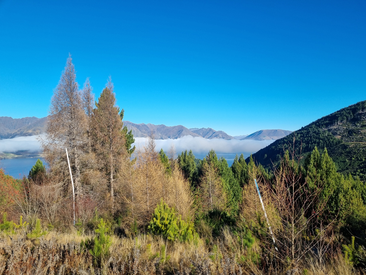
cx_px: 183
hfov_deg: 67.3
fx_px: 275
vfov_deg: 53.1
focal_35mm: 26
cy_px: 138
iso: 50
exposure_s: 1/2256
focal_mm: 5.4
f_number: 1.8
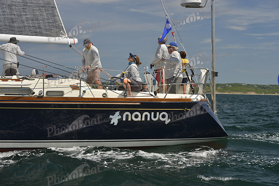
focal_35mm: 70
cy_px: 93
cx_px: 140
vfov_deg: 19.5
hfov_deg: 28.8
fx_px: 543
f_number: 7.1
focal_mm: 70
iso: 400
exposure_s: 1/800
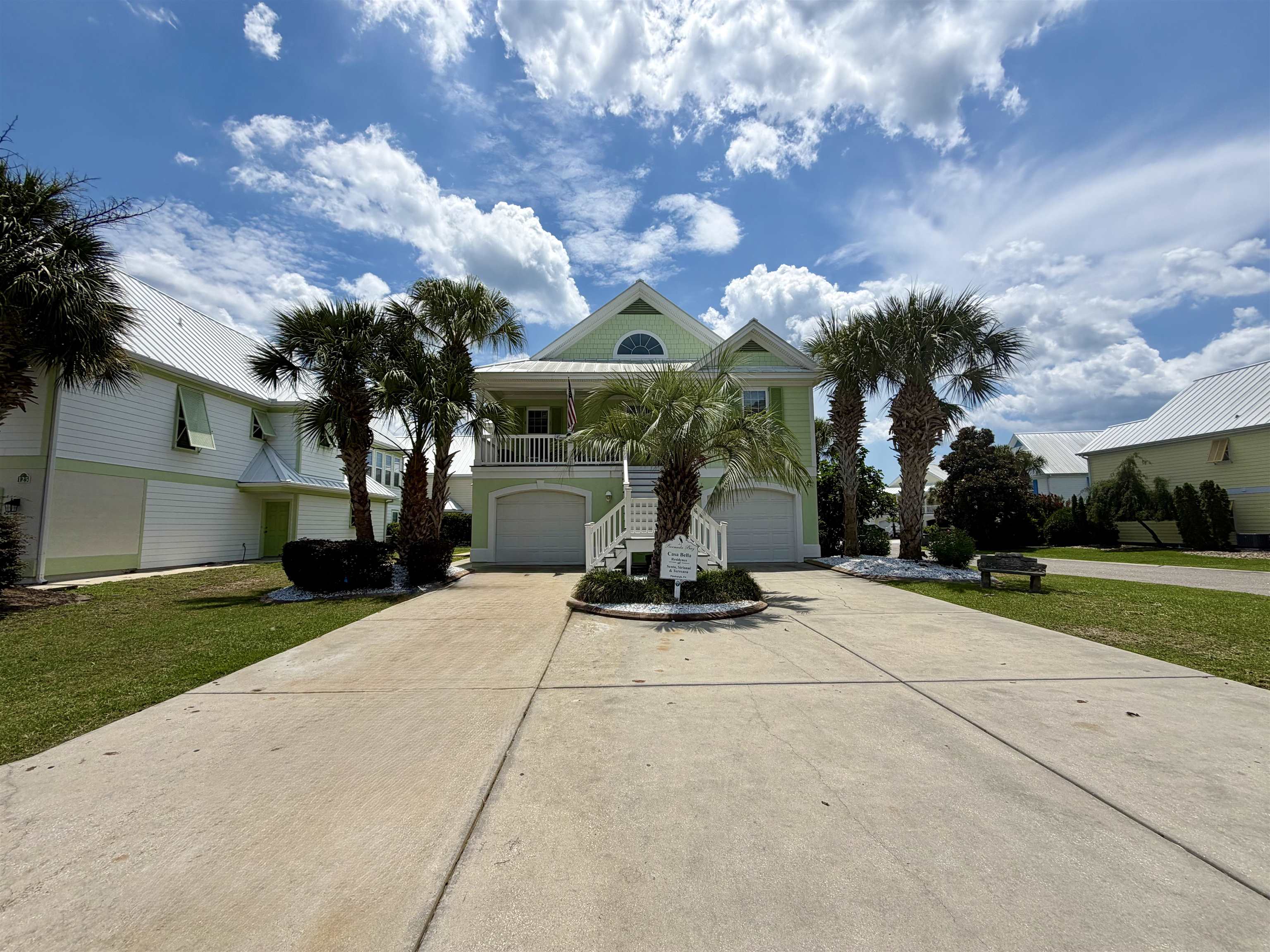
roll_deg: -0.2
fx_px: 514
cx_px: 635
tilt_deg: +4.6
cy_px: 476
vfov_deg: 85.7
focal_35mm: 14
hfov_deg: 102.1
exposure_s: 1/1961
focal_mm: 2.22
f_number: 2.2
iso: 20
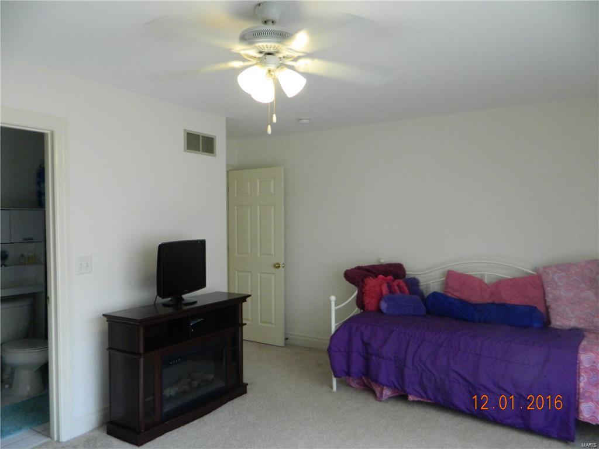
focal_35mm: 25
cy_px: 224
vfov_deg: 54.9
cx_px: 300
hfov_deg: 69.4
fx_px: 433
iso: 400
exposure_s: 1/80
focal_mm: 4.5
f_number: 3.1
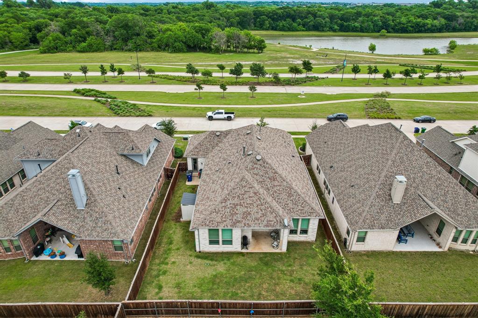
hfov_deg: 78.6
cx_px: 239
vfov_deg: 57.2
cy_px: 159
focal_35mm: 22
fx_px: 292
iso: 100
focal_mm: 8.4
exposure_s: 1/1000
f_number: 2.8
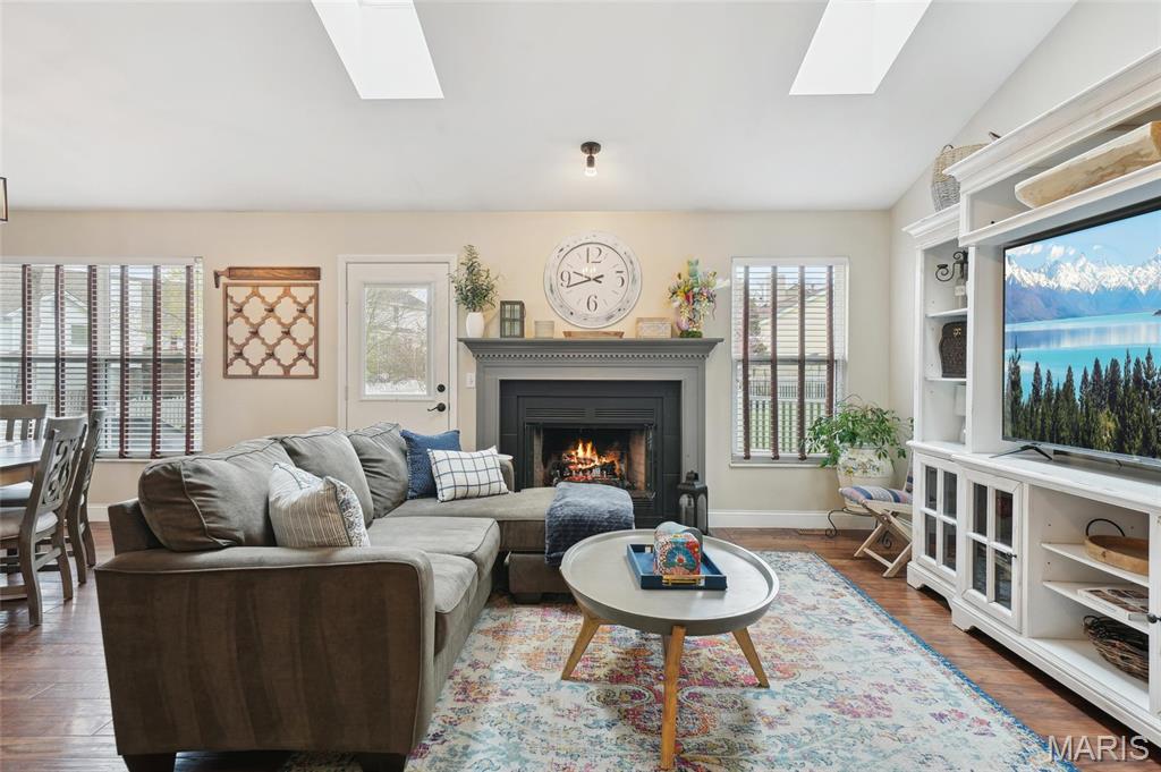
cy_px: 386
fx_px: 677
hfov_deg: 81.2
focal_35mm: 21
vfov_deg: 59.4
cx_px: 580
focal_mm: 21
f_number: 9
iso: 400
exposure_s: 1/10
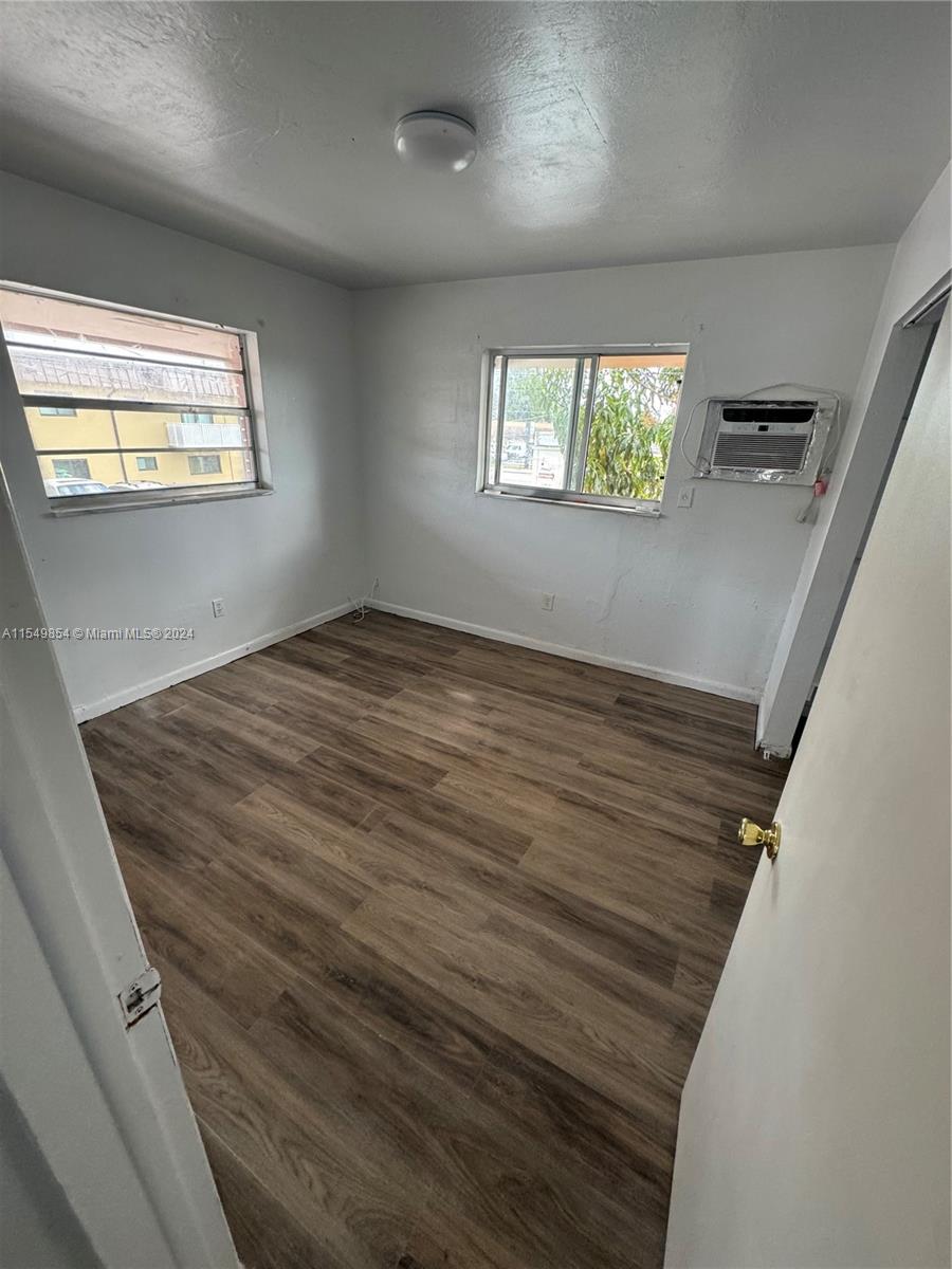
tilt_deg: -22.8
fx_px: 513
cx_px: 476
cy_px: 634
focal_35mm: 14
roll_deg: -2.1
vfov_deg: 102.1
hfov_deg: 85.7
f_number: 2.2
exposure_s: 1/99
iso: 160
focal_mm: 2.22
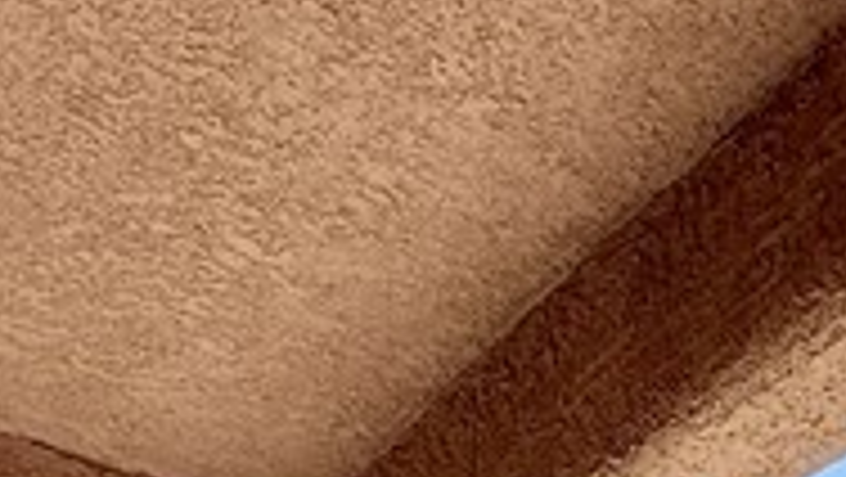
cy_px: 1192
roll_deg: -0.9
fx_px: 1863
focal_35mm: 83
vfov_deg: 11.6
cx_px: 1328
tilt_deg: +4.5
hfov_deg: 21.0
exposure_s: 1/1431
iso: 50
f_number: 2.2
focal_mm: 2.22
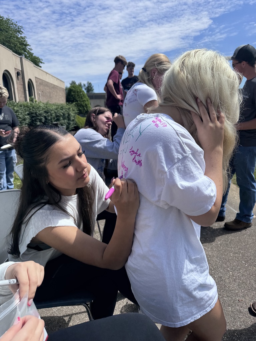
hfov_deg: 56.8
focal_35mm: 24
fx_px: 237
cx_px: 128
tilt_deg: -13.0
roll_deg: +3.1
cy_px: 170
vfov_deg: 71.6
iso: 80
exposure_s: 1/4310
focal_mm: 6.76
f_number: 1.78
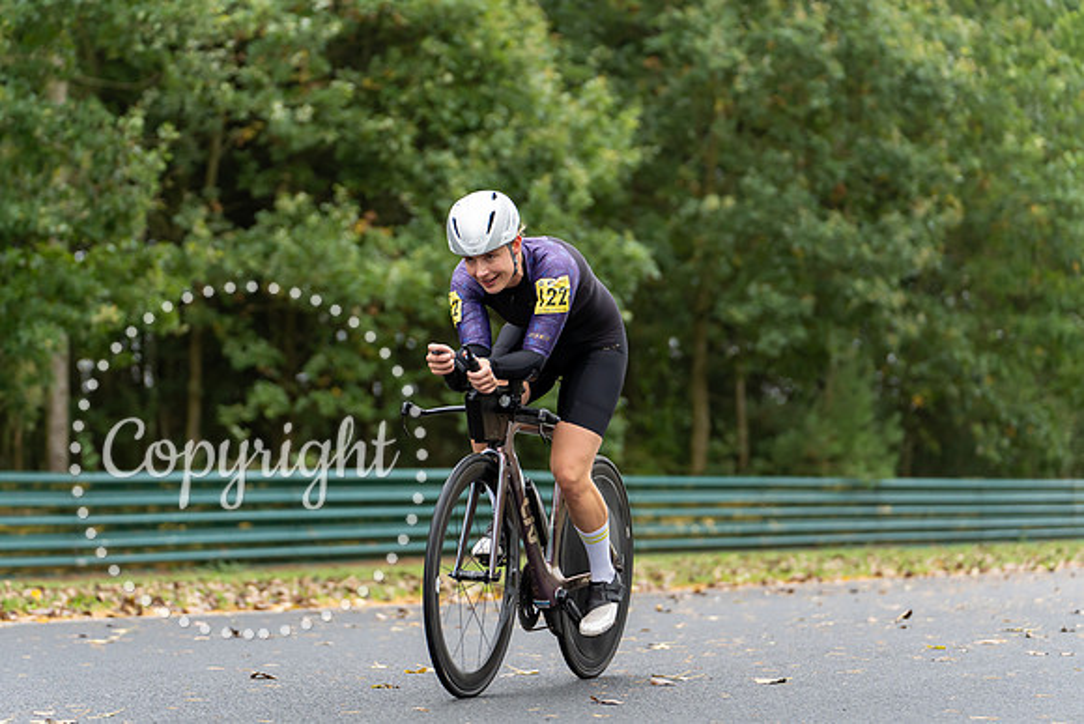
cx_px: 542
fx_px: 3222
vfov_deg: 12.8
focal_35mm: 107
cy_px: 362
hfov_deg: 19.1
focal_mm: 107
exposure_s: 1/1000
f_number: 2.8
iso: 1250
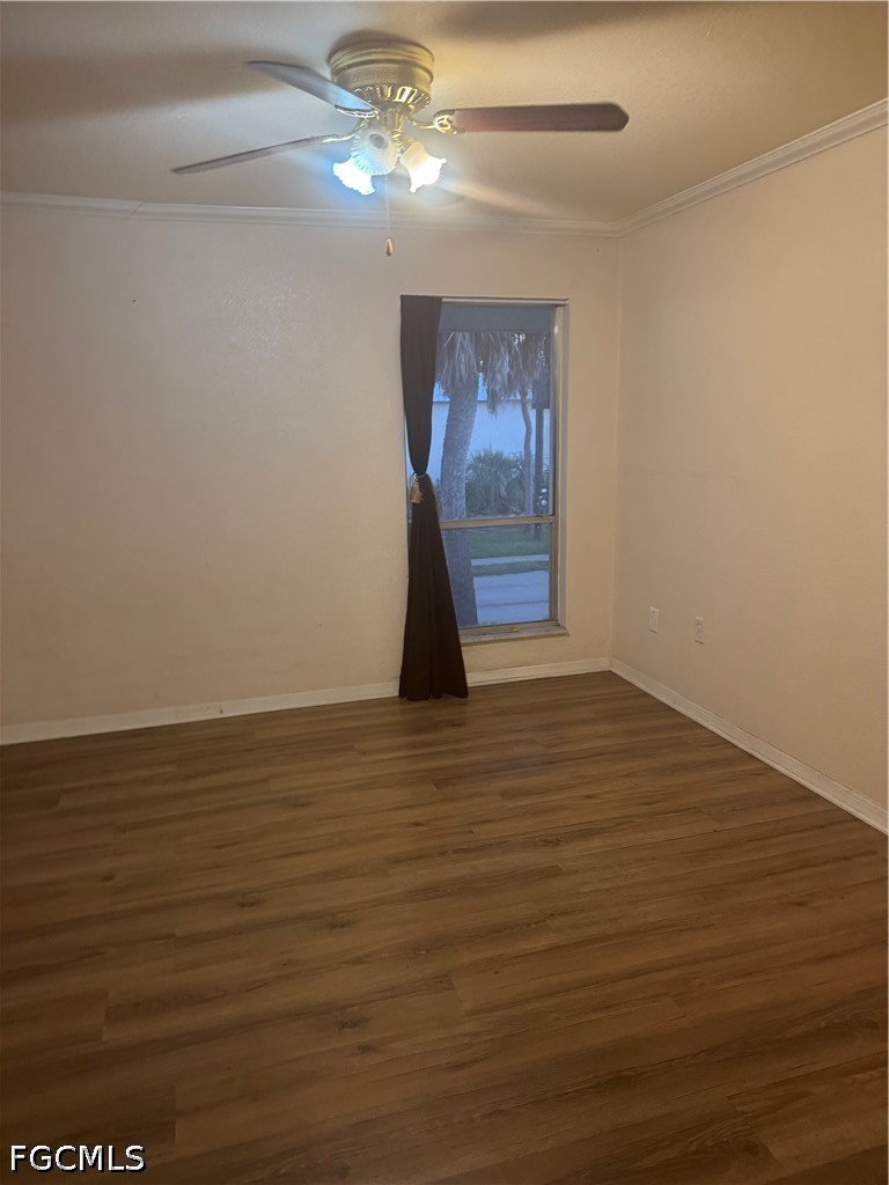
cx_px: 444
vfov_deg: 71.6
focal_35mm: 24
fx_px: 822
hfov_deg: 56.8
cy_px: 592
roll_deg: -0.8
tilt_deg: -4.1
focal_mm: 6.76
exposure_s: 1/60
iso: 320
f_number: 1.78
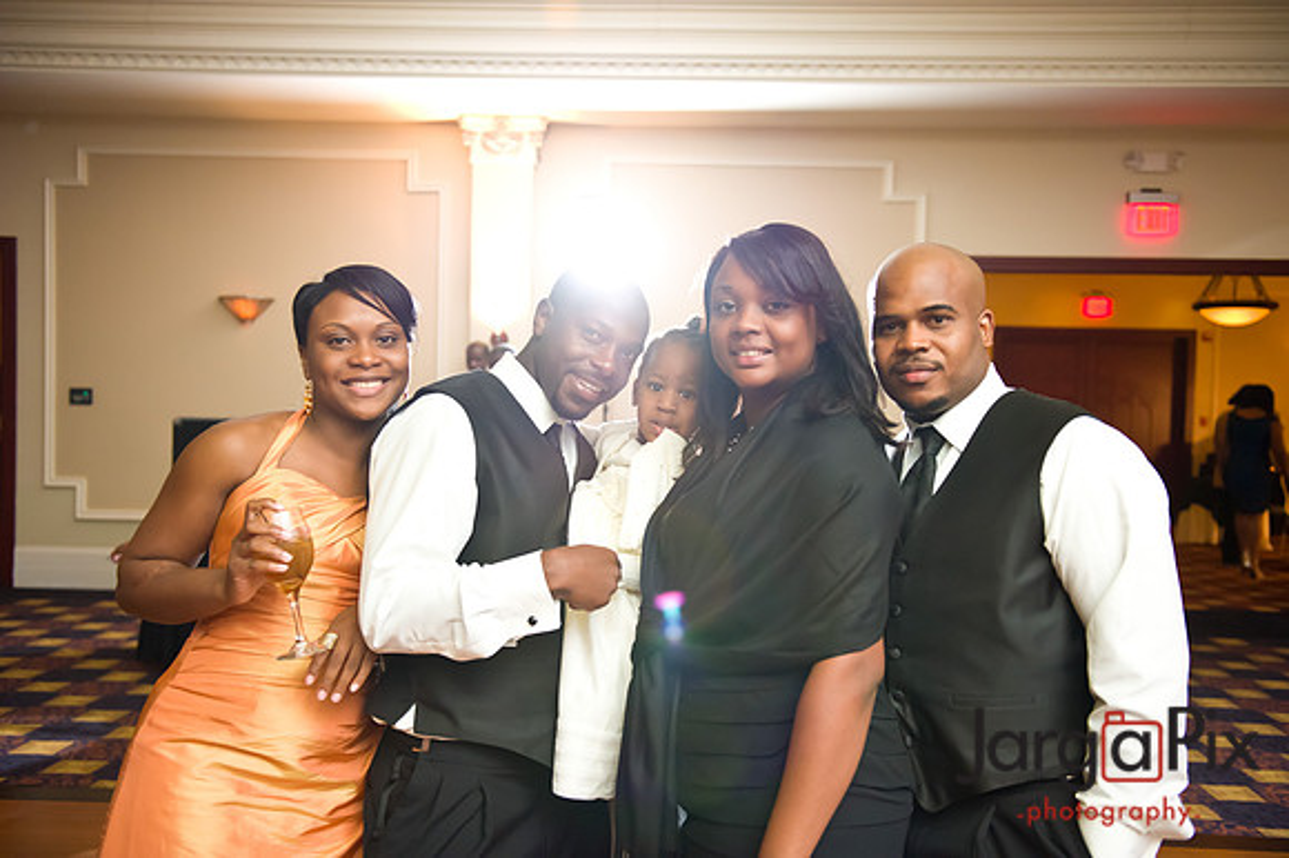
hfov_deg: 53.2
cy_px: 429
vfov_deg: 36.8
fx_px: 1288
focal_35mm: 36
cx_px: 644
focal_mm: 36
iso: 3200
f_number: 3.2
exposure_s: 1/125
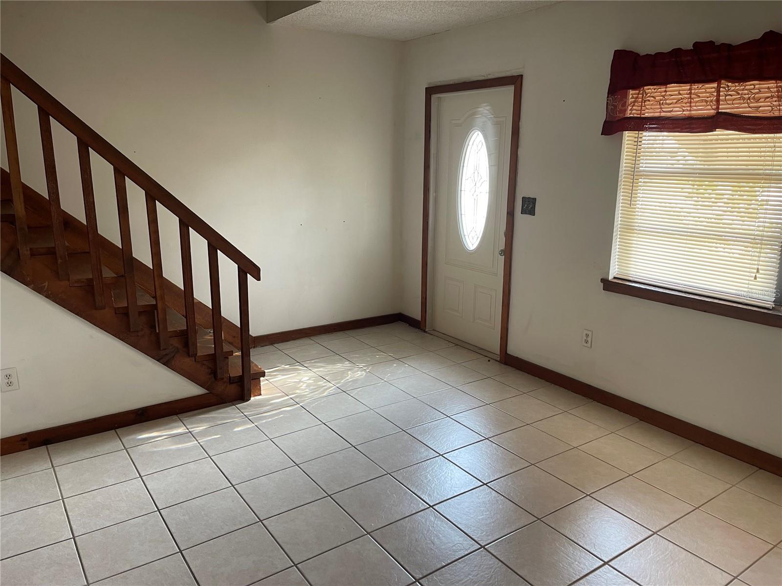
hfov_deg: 69.4
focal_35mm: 25
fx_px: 565
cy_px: 293
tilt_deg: -14.6
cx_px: 391
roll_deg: +0.3
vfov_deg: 54.9
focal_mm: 5.1
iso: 100
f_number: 1.6
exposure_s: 1/60
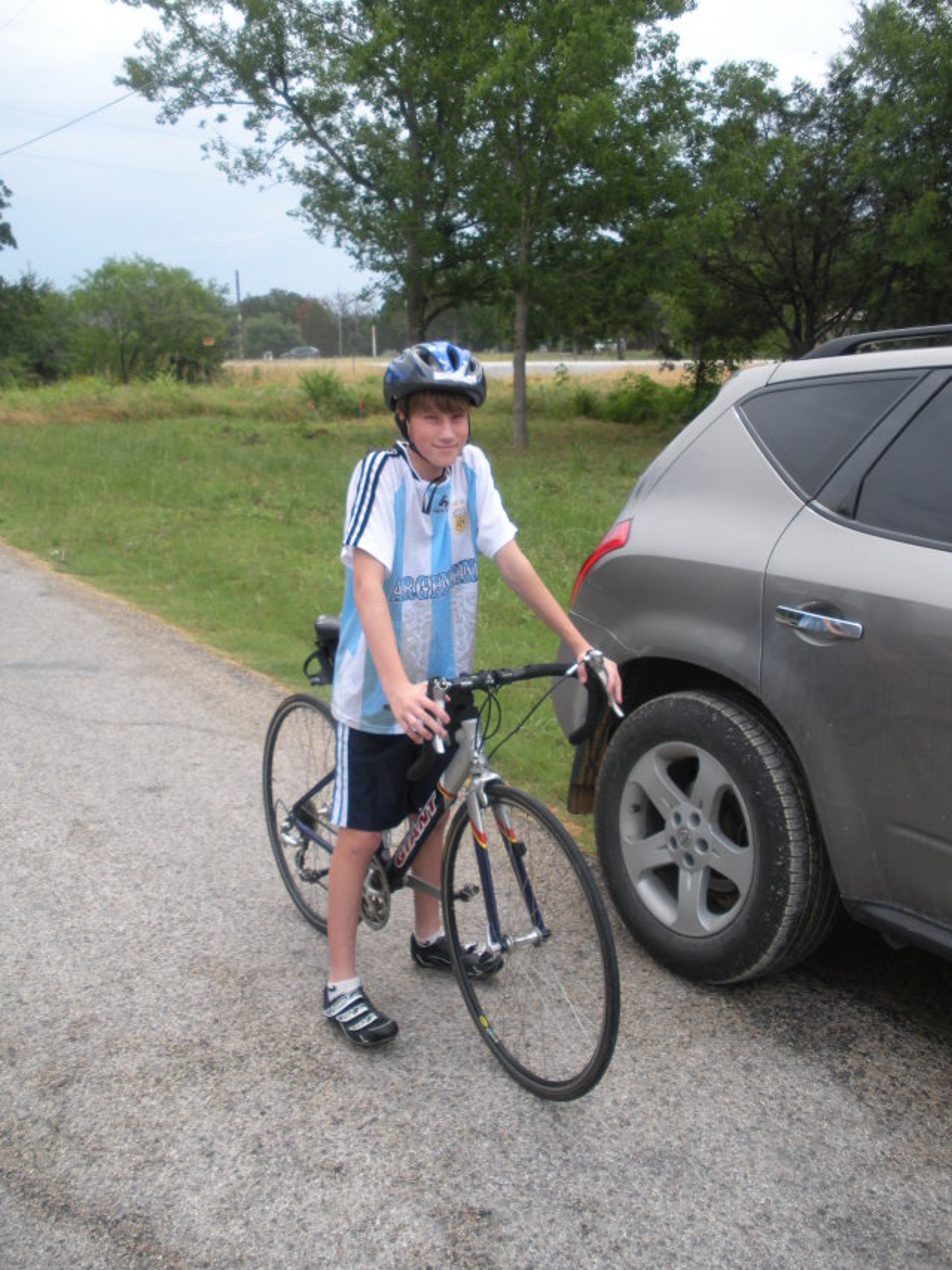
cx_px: 476
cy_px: 635
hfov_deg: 39.7
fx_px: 1320
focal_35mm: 36
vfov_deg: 51.3
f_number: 3.5
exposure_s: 1/301
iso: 64
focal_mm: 6.3
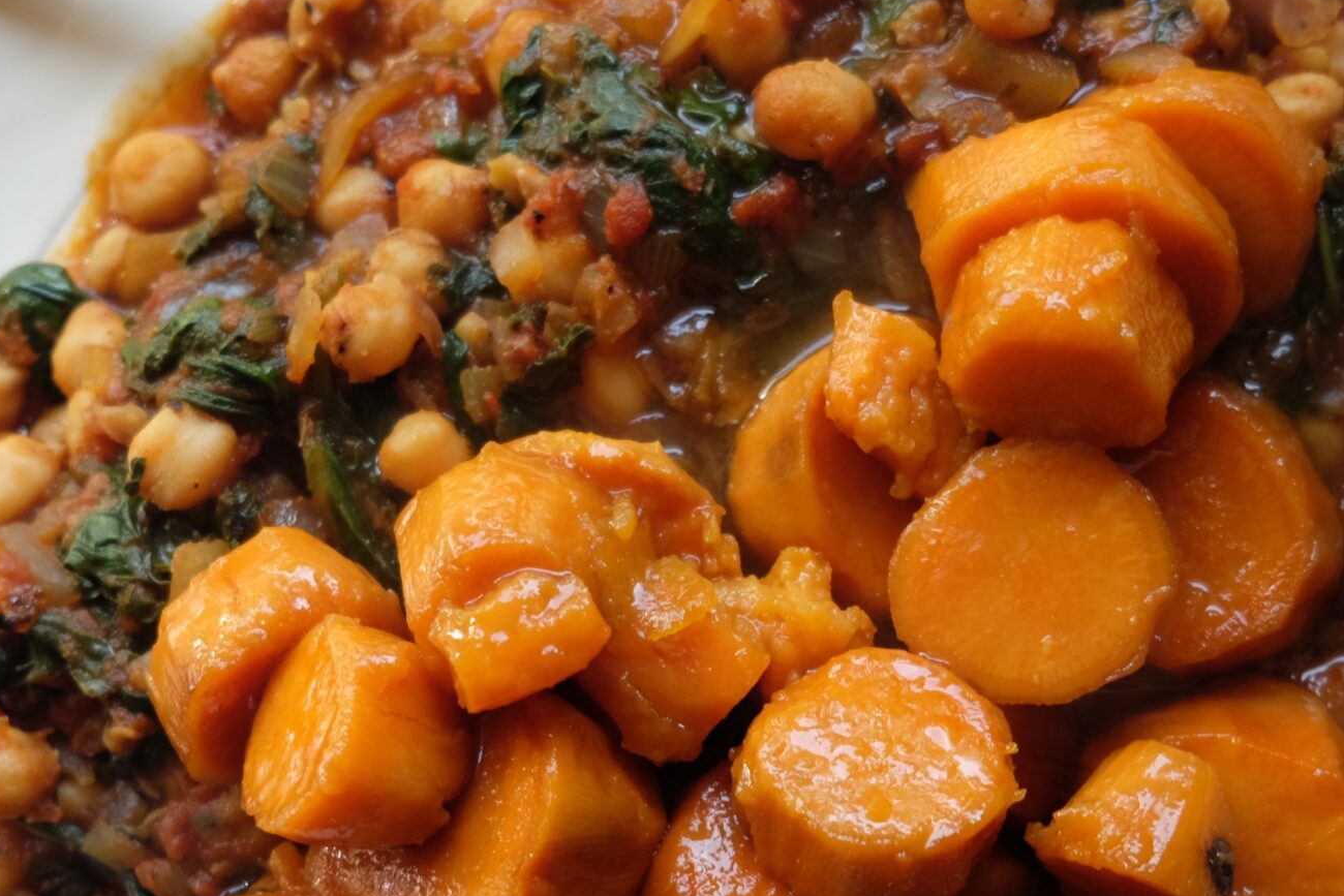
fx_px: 2427
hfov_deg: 30.9
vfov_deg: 20.7
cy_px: 706
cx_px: 799
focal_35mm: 65
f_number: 3.2
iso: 200
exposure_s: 1/100
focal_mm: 22.3
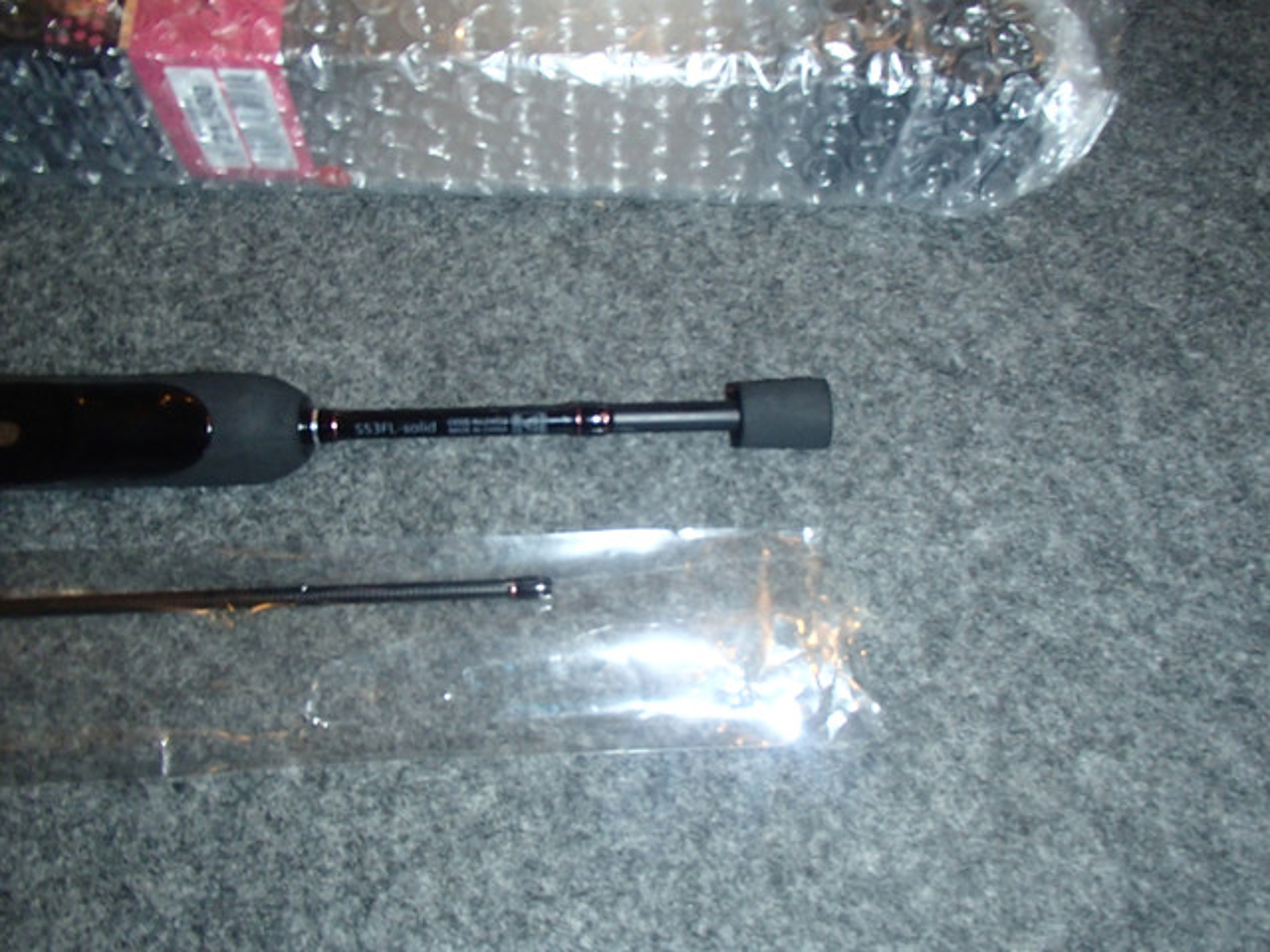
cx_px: 635
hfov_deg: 63.4
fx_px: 1027
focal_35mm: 28
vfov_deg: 49.7
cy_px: 476
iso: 400
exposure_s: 1/30
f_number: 3.9
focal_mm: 5
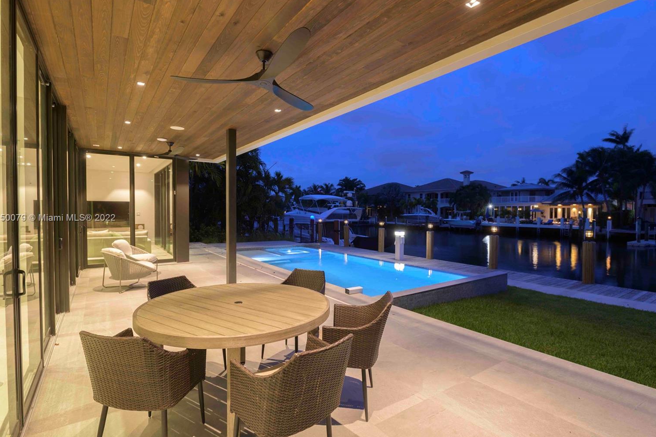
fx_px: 328
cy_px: 219
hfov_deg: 90.0
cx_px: 324
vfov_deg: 67.4
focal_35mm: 18
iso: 100
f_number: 5.6
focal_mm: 17
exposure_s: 1.6
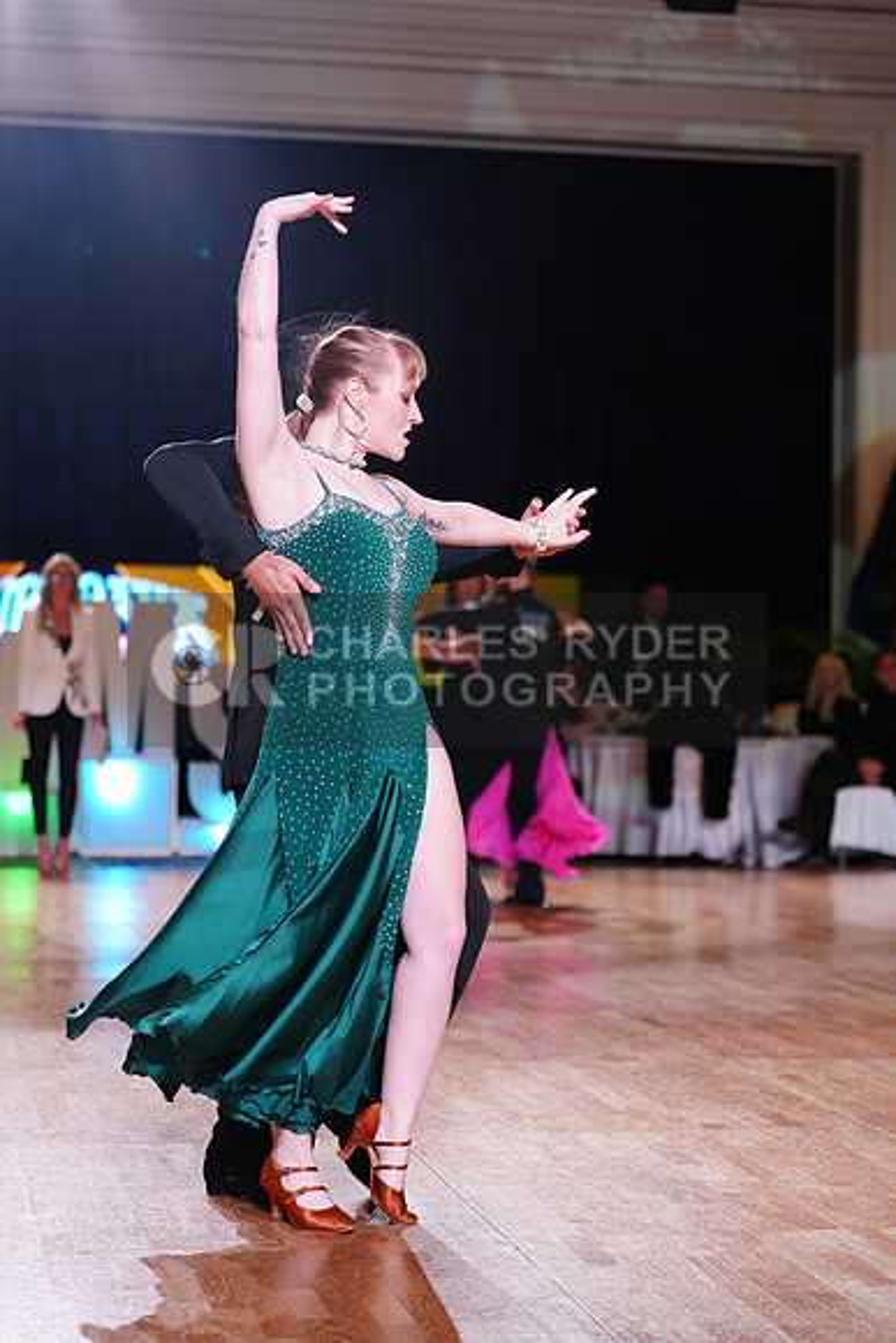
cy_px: 672
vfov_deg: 28.8
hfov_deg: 19.5
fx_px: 2612
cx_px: 448
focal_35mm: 70
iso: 1250
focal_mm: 70
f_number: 2.8
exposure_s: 1/400
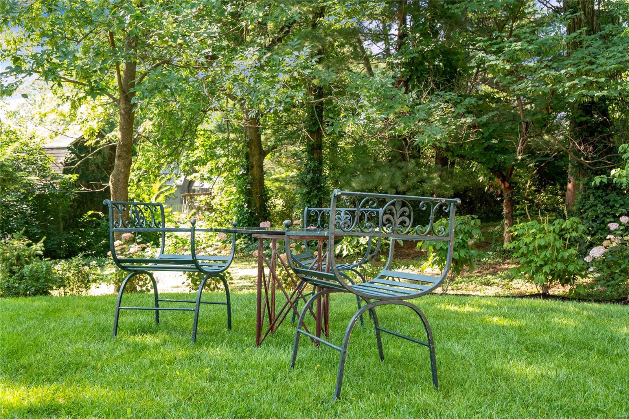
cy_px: 210
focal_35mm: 36
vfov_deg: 36.9
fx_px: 629
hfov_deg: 53.1
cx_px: 314
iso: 80
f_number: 4
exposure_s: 1/40
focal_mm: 18
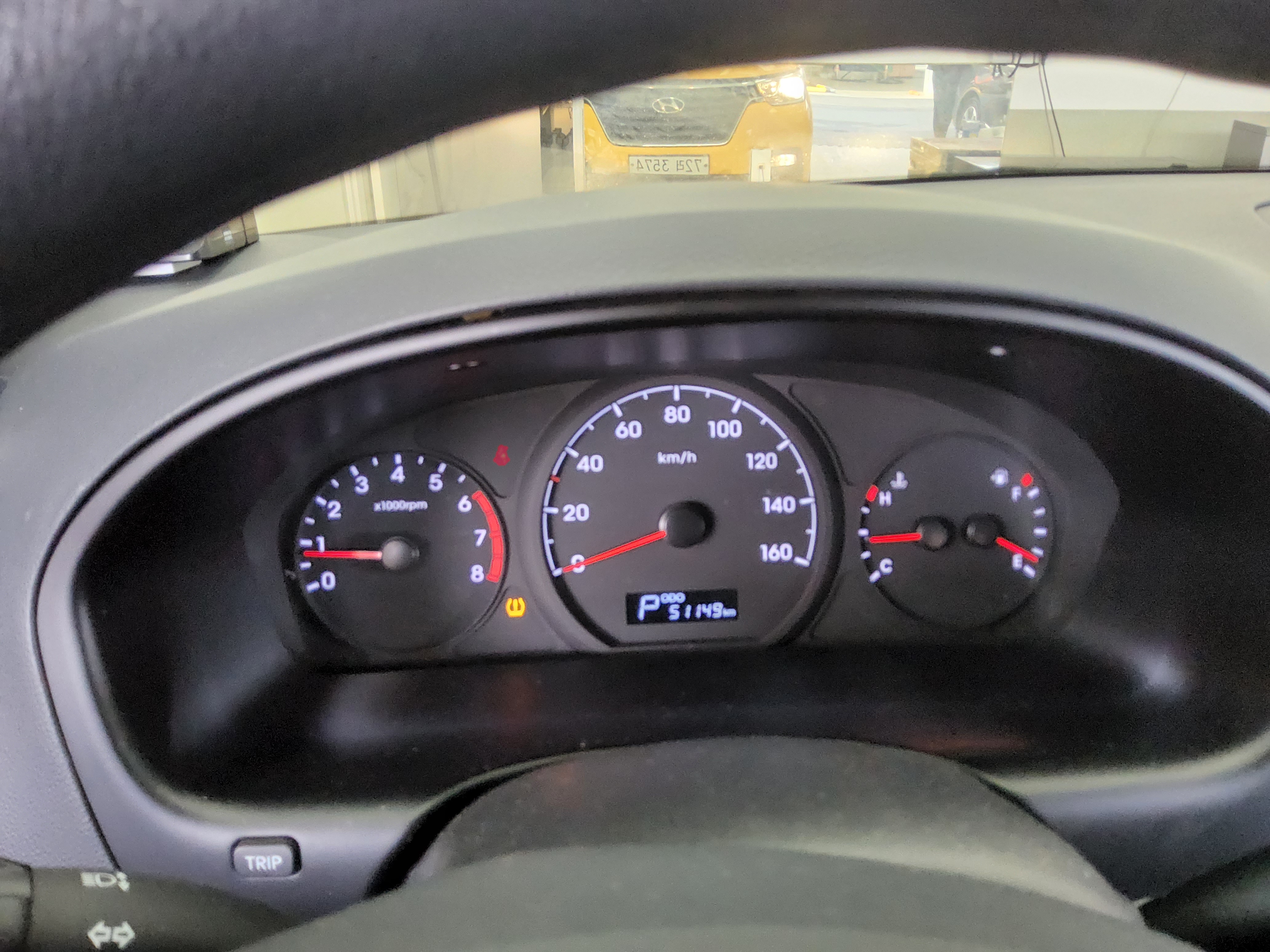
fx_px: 917
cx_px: 635
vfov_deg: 54.9
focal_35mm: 25
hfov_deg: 69.4
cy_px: 476
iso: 1000
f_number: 2
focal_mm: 3.08
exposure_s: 1/120
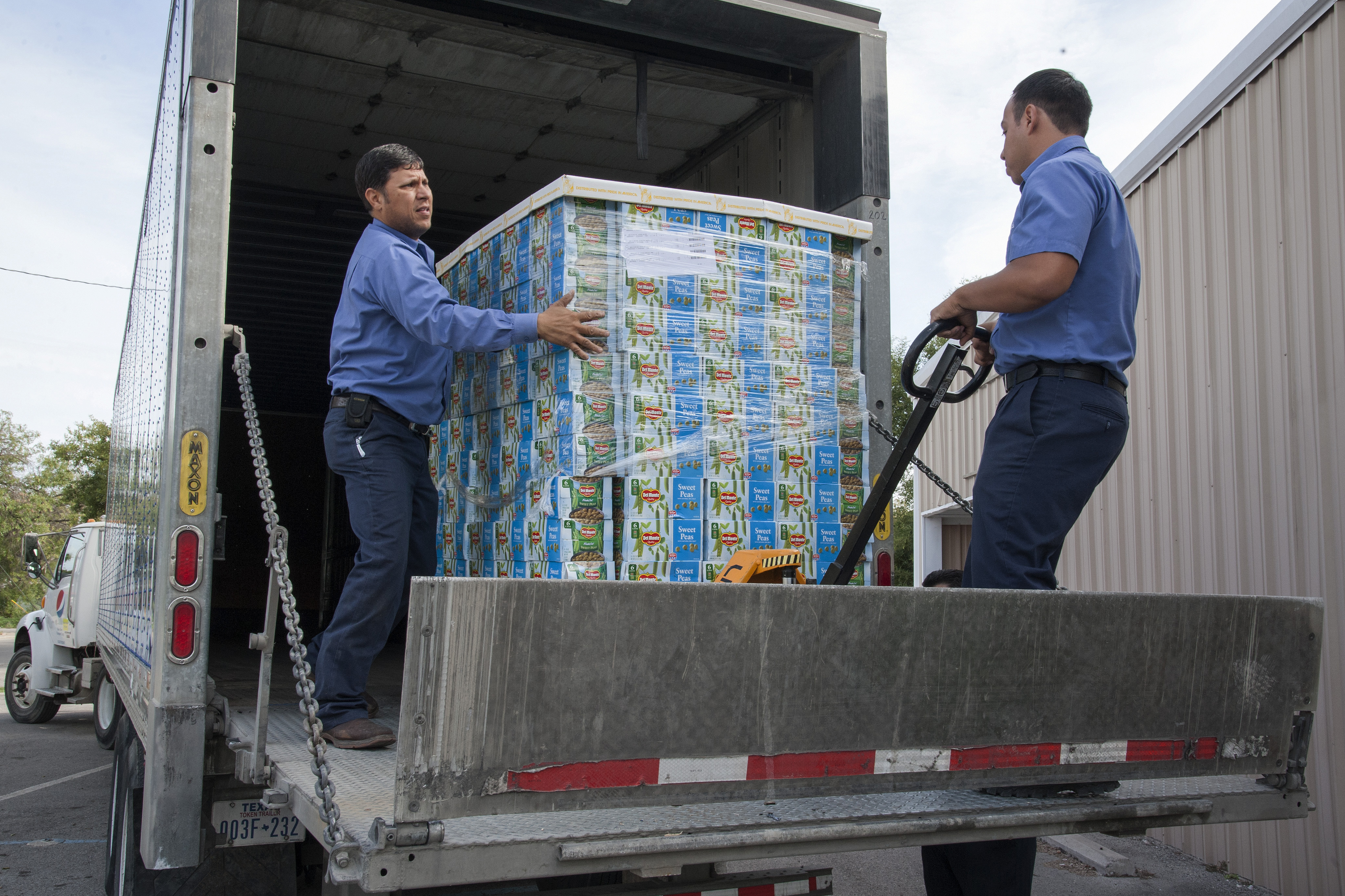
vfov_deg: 40.0
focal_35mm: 33
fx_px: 1233
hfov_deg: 57.2
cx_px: 667
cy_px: 460
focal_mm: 32
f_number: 14
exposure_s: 1/160
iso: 1000
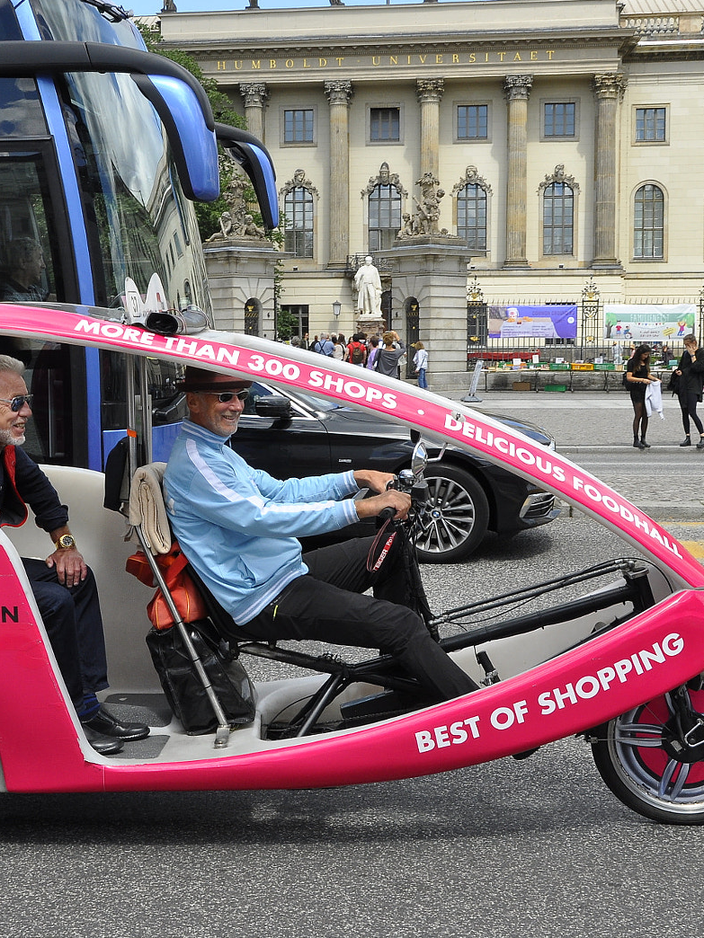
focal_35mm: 53
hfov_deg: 27.4
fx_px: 1437
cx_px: 236
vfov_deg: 36.2
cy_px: 461
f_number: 14
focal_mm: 24
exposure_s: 1/125
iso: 320
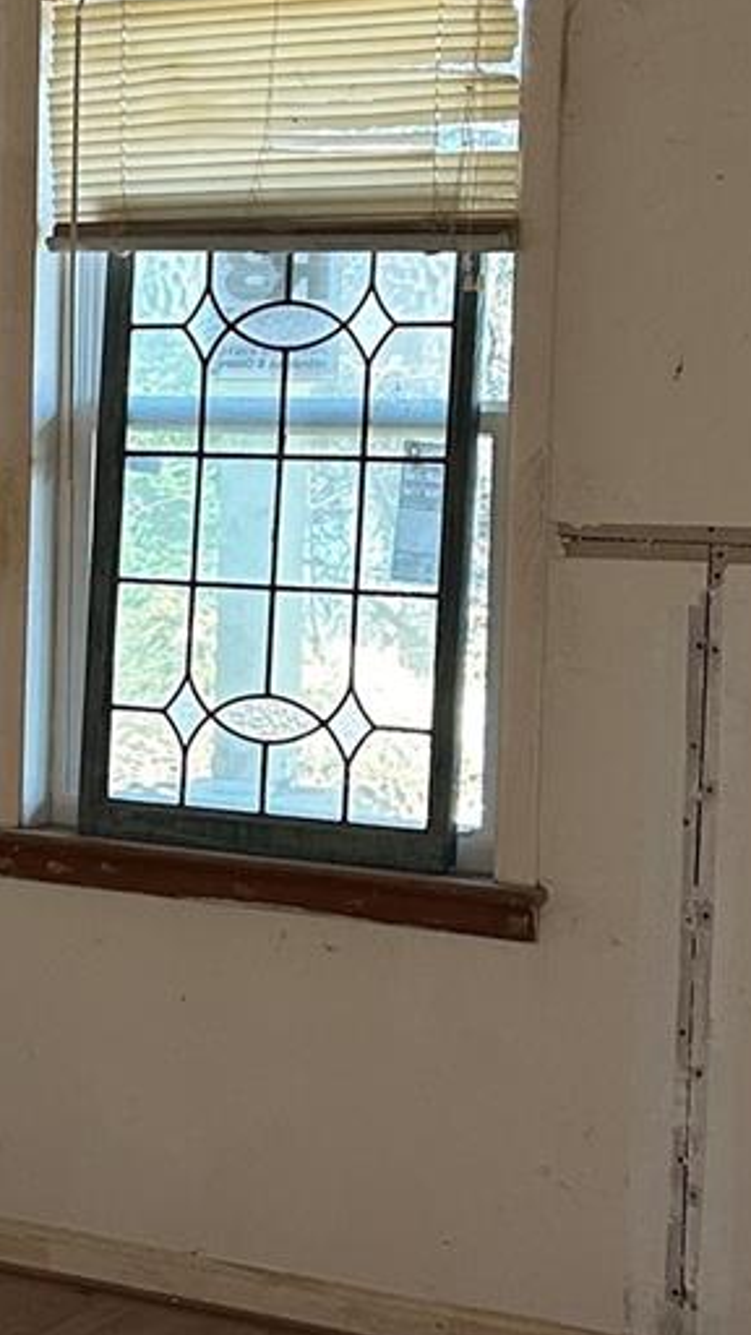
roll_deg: -0.3
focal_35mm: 85
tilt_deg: -2.9
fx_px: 3009
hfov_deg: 13.6
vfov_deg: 25.0
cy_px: 626
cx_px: -253
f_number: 1.5
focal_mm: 5.7
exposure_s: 1/81
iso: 125
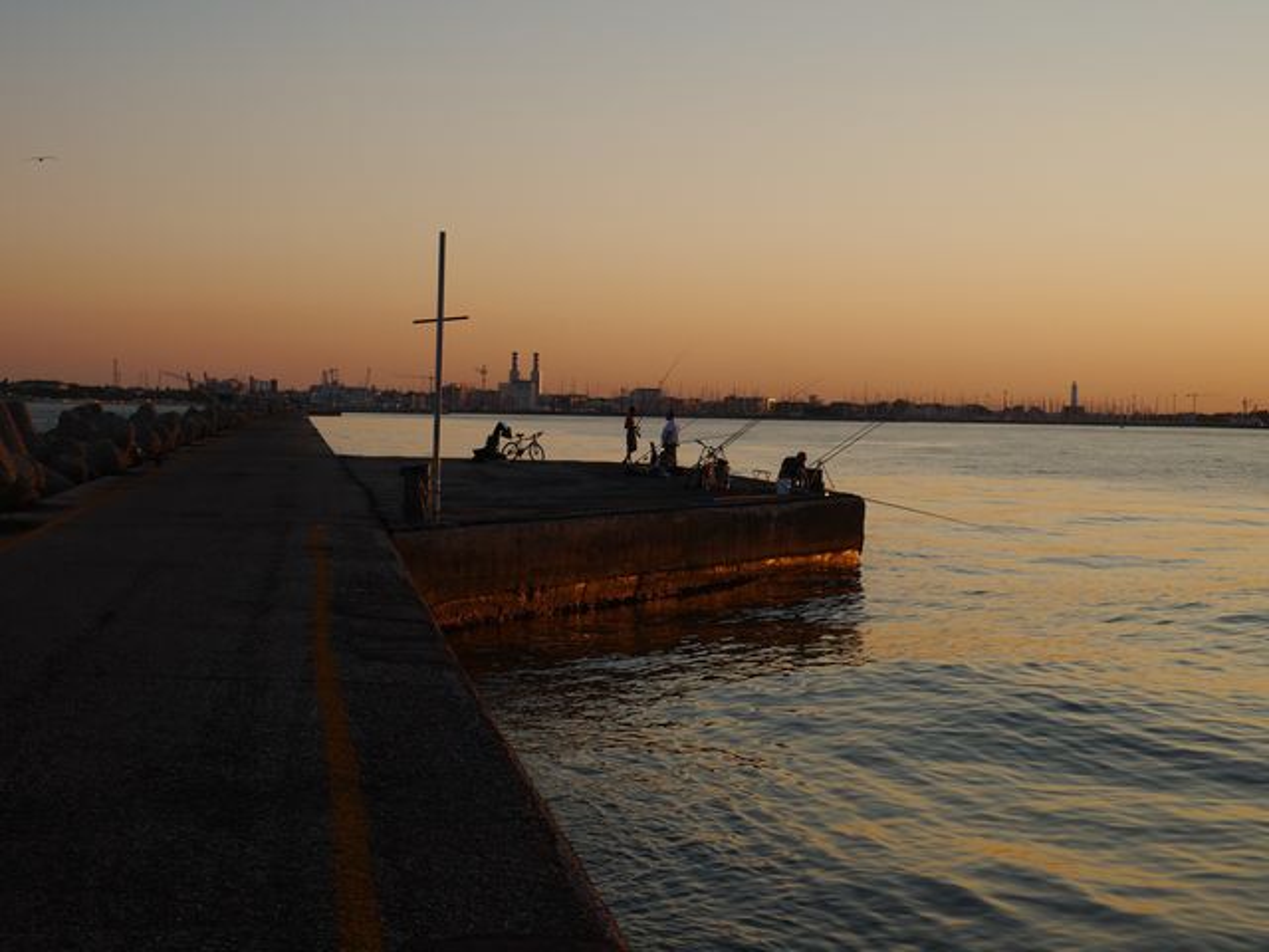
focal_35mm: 62
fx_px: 2273
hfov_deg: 31.2
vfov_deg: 23.7
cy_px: 476
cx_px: 634
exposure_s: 1/320
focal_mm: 31
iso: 160
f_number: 10
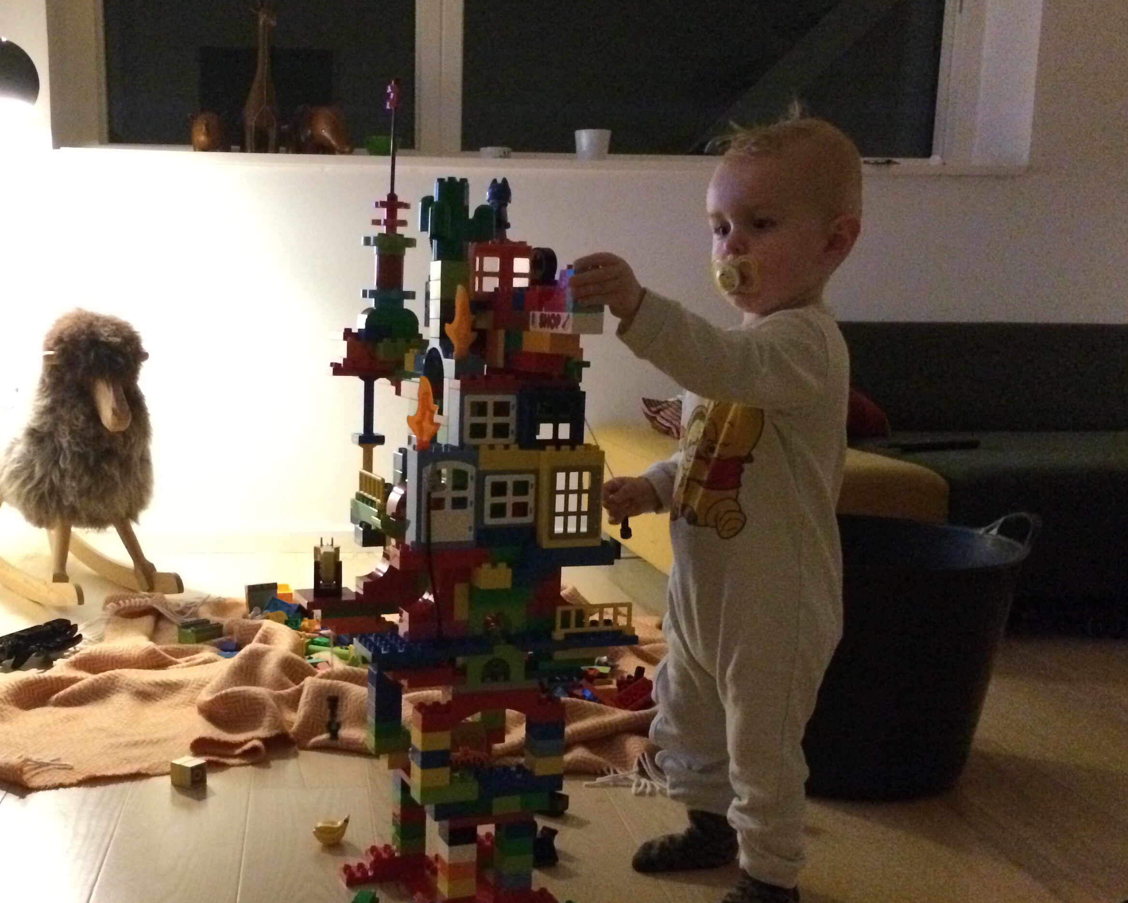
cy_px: 551
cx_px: 410
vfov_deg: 36.3
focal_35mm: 41
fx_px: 1369
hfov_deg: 44.4
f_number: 2.2
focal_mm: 4.12
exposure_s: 1/15
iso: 1000
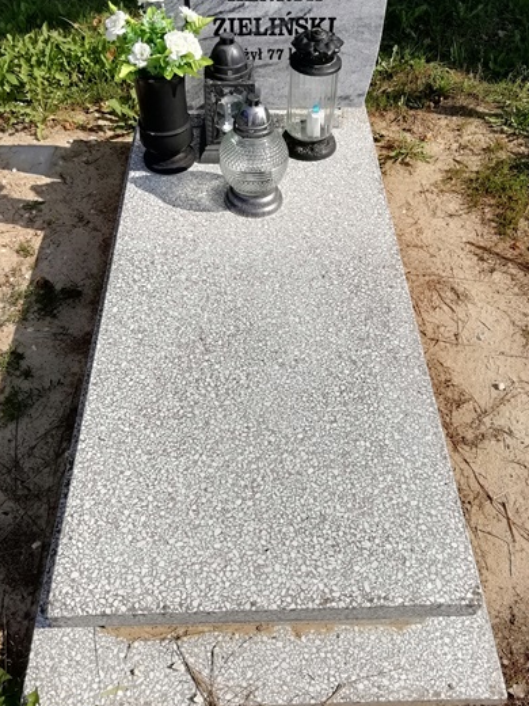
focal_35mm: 32
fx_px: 652
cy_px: 323
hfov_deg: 44.2
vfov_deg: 56.7
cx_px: 270
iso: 50
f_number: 2.2
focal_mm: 3.21
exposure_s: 1/2179
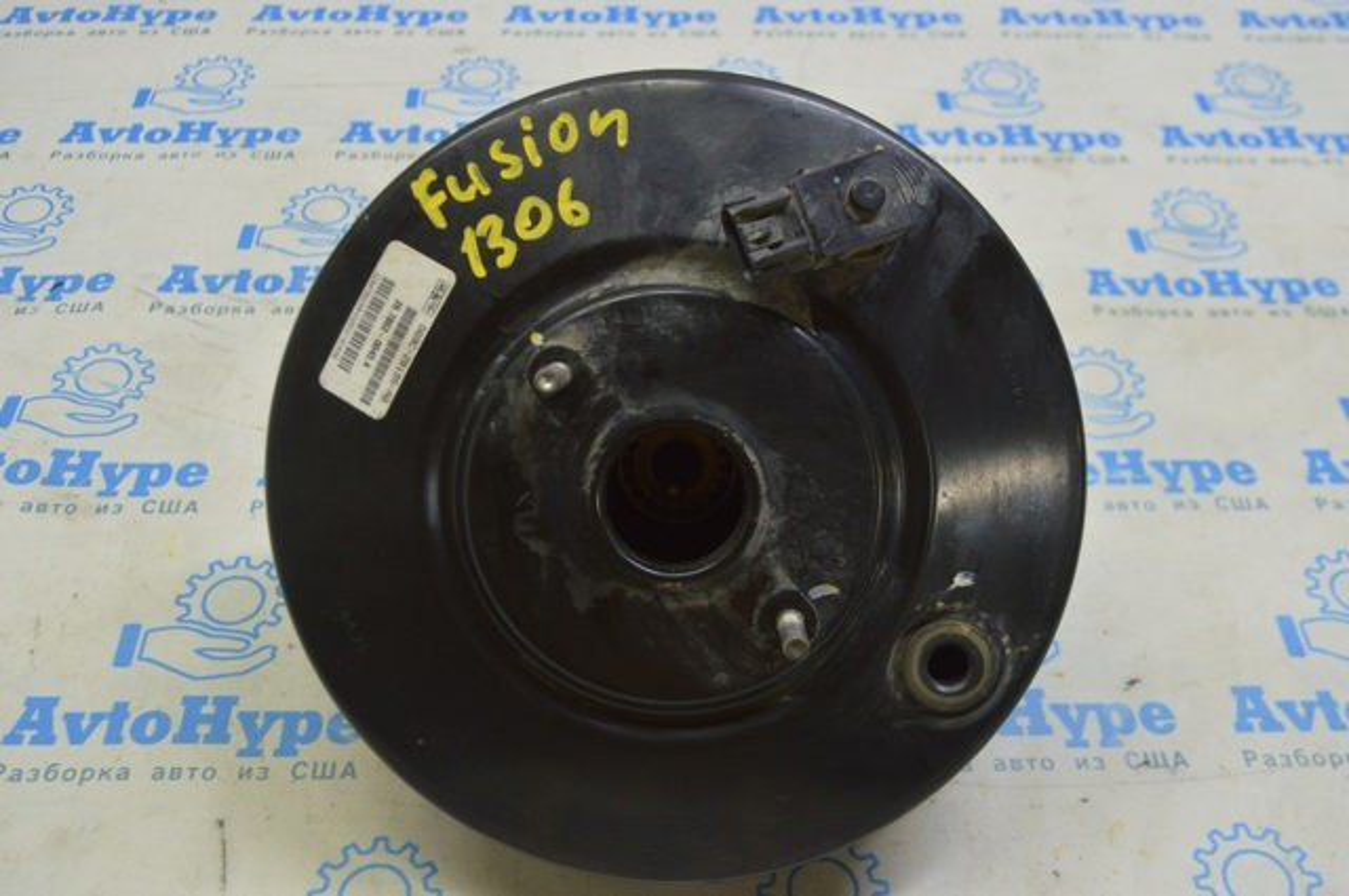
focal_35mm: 39
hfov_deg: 49.6
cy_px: 448
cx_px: 674
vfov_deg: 34.1
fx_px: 1460
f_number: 5.6
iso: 400
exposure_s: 1/25
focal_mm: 26
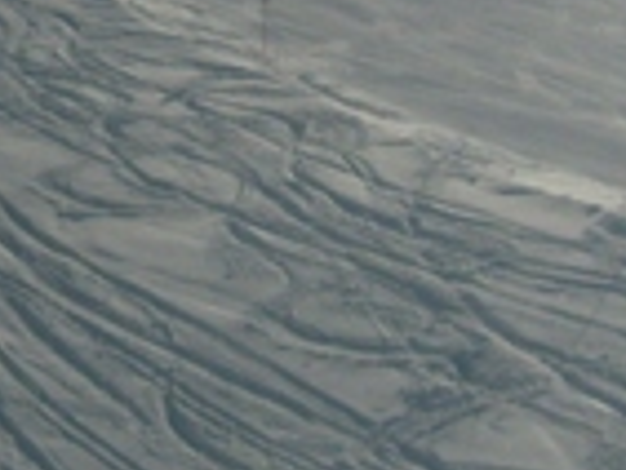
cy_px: -16
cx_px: 160
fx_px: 2751
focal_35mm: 152
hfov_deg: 12.9
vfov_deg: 9.7
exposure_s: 1/1500
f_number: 7.1
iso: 80
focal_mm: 5.8
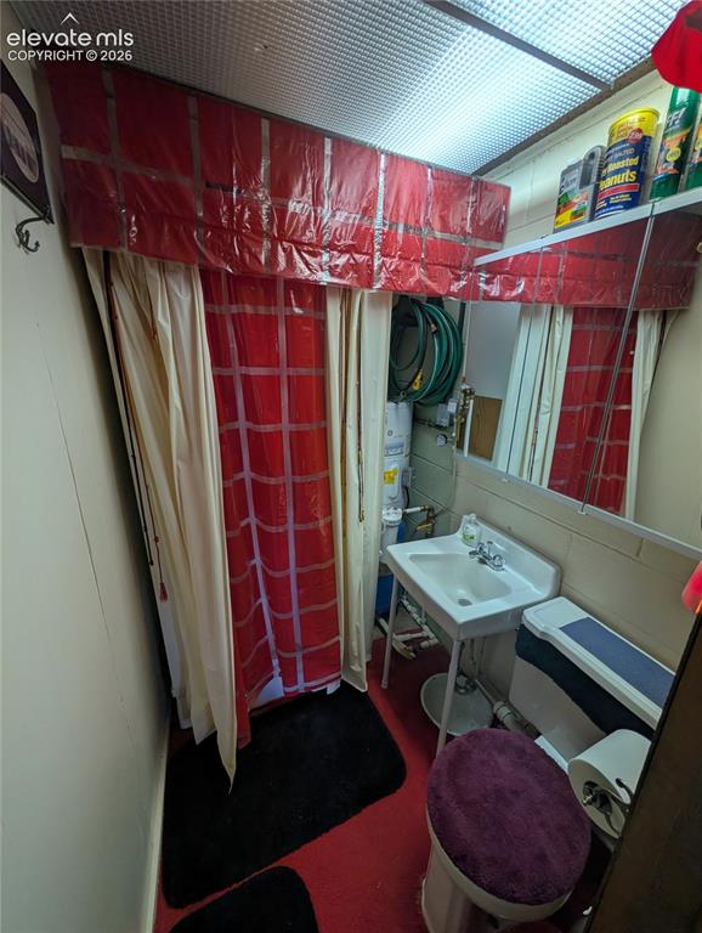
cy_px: 466
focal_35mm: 12
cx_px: 351
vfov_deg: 110.5
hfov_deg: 94.6
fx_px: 324
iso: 98
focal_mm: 2.02
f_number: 1.7
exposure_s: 1/120
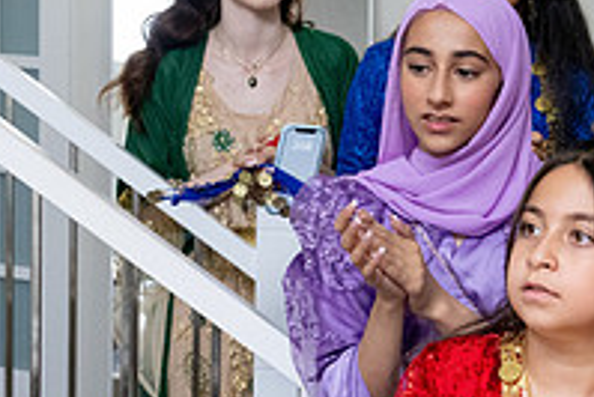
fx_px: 2213
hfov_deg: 14.9
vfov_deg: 10.2
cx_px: 675
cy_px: 300
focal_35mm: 134
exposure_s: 1/160
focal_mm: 46
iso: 6400
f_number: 9
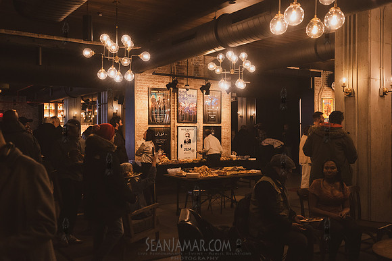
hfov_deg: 53.6
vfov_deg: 37.2
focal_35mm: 36
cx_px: 196
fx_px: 388
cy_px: 130
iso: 5000
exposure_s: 1/250
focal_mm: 35
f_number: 3.5
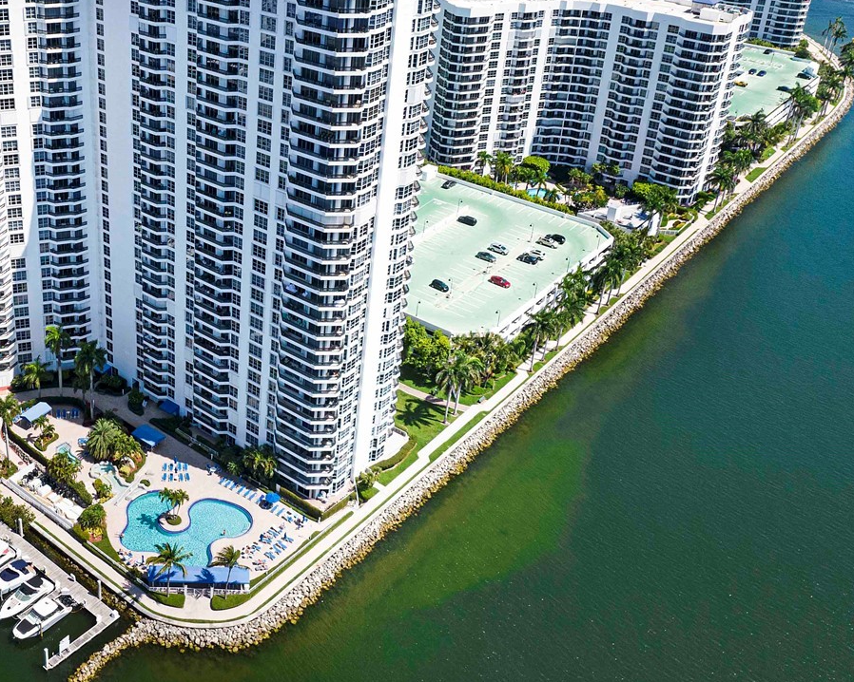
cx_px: 159
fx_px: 986
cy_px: 189
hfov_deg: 44.4
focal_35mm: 39
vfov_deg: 37.5
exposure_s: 1/2000
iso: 110
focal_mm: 8.38
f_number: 2.8
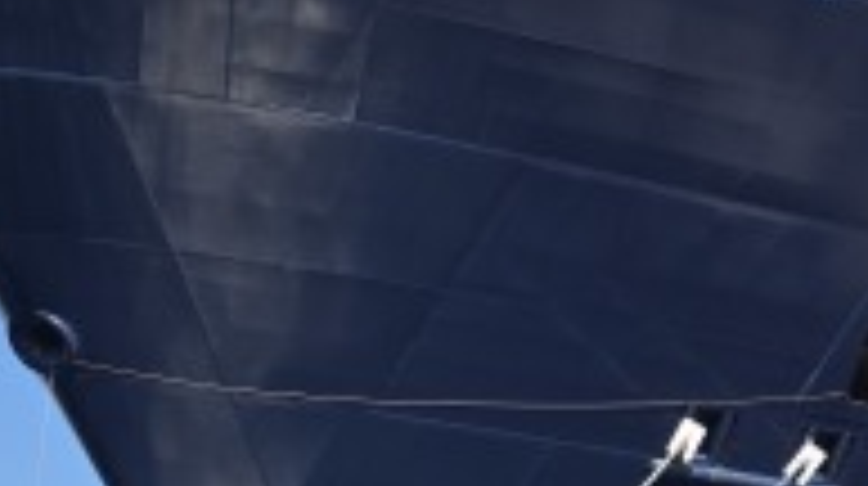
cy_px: 380
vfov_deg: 13.2
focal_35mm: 91
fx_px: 2092
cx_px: 1016
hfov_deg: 21.9
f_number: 1.7
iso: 80
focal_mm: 6.3
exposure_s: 1/5296
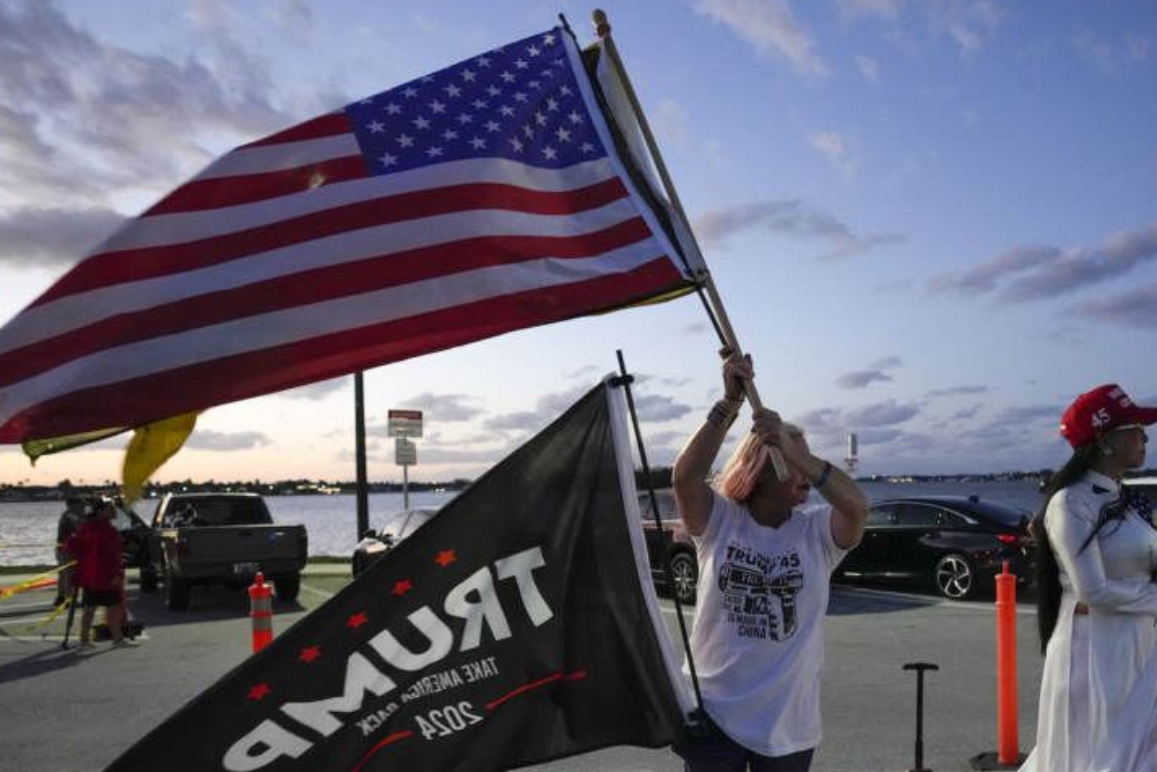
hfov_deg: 74.1
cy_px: 506
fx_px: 739
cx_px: 759
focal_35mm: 23
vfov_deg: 54.2
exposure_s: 1/125
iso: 3200
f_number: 2.8
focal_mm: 16
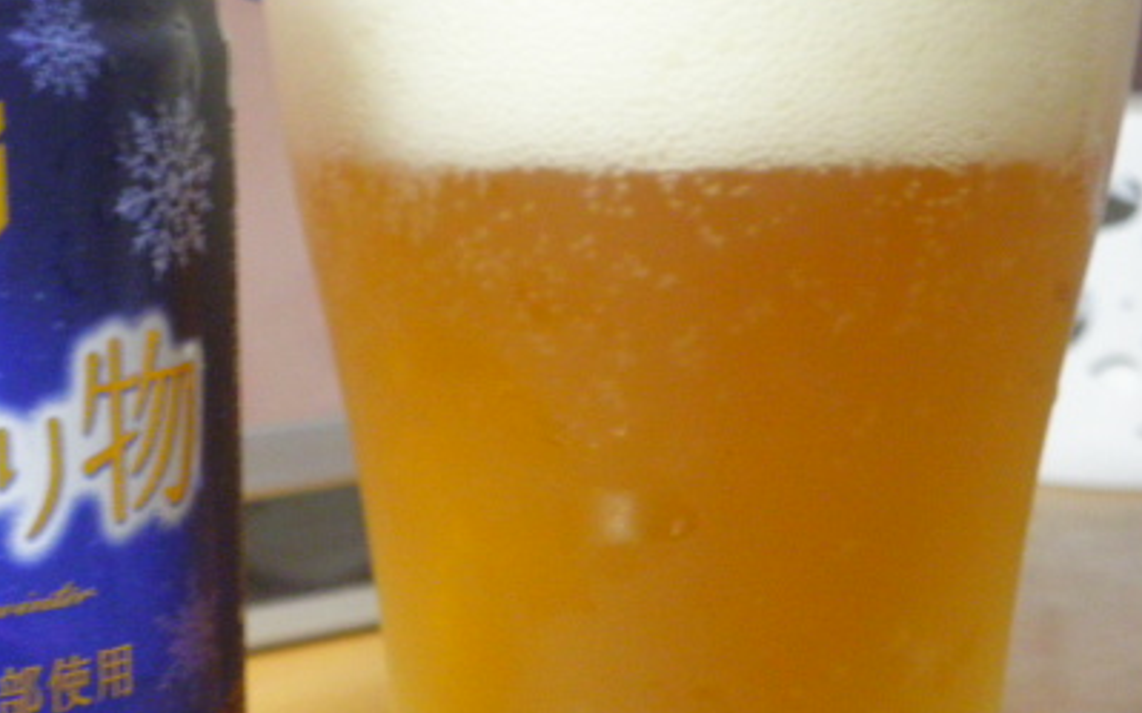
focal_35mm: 80
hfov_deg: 25.5
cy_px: 578
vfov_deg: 16.2
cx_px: 258
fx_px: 2489
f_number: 3.4
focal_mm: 8.3
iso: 400
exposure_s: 1/2
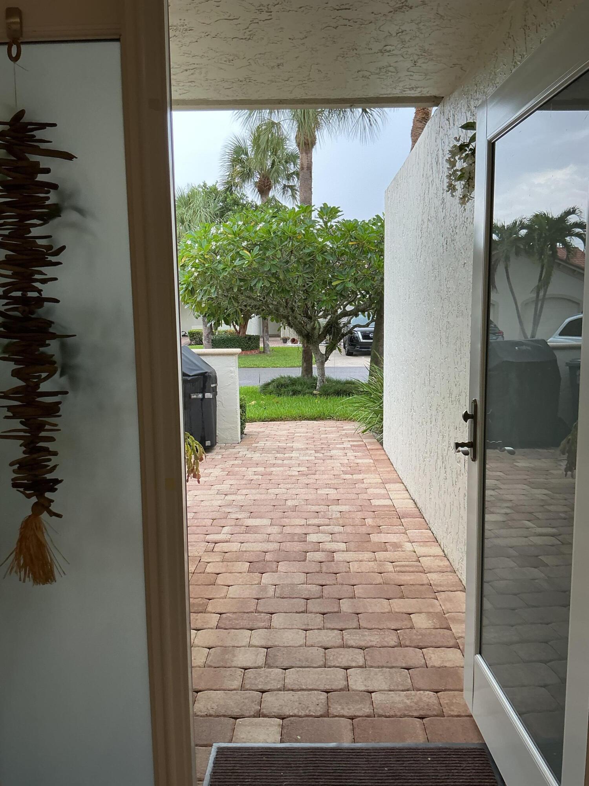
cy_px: 393
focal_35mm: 29
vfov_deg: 61.7
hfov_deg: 48.2
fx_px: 658
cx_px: 294
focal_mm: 3
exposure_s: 1/120
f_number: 1.8
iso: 32
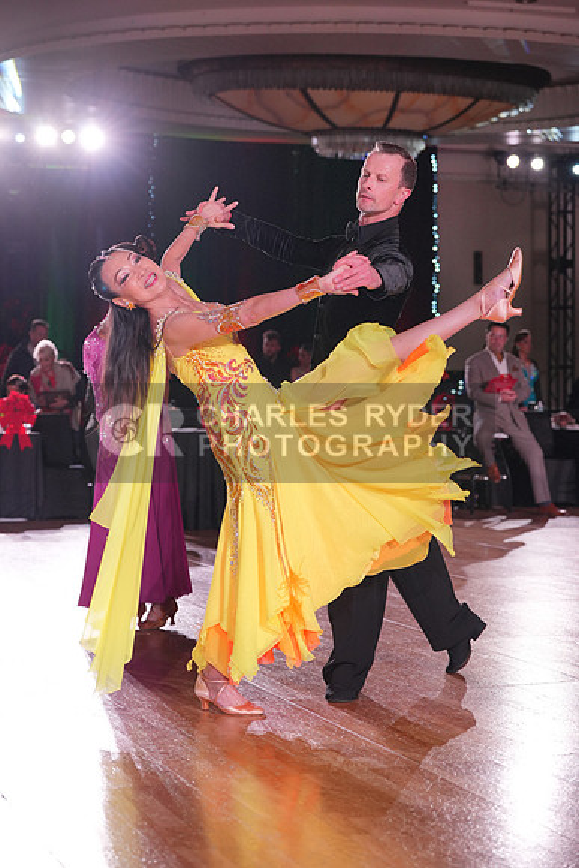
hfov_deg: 19.5
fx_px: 1688
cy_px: 434
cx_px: 290
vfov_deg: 28.8
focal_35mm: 70
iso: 2000
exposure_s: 1/500
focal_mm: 70
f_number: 4
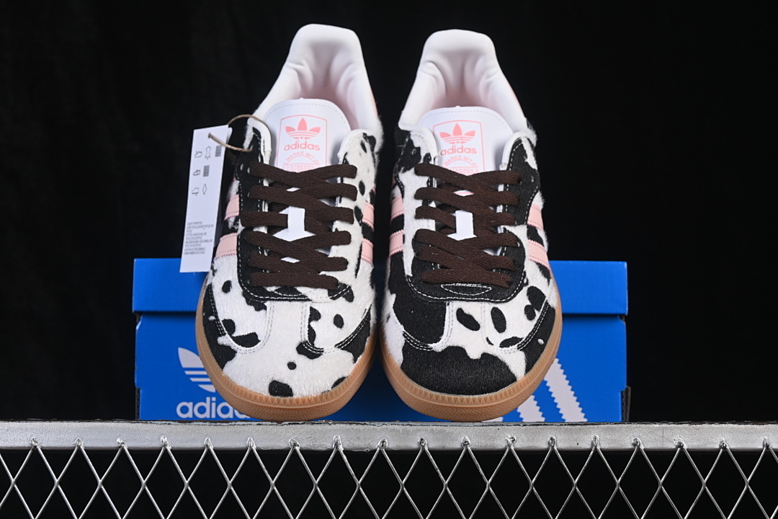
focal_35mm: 75
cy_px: 260
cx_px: 389
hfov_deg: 27.0
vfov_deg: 18.2
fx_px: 1621
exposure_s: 1/80
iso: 160
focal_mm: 50
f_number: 8
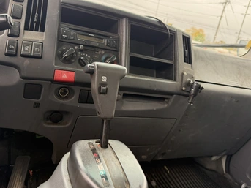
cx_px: 121
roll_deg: -11.3
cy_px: 80
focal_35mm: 28
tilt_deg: -10.1
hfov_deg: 63.4
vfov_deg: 49.6
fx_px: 203
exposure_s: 1/122
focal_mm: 6.76
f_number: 1.78
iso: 200
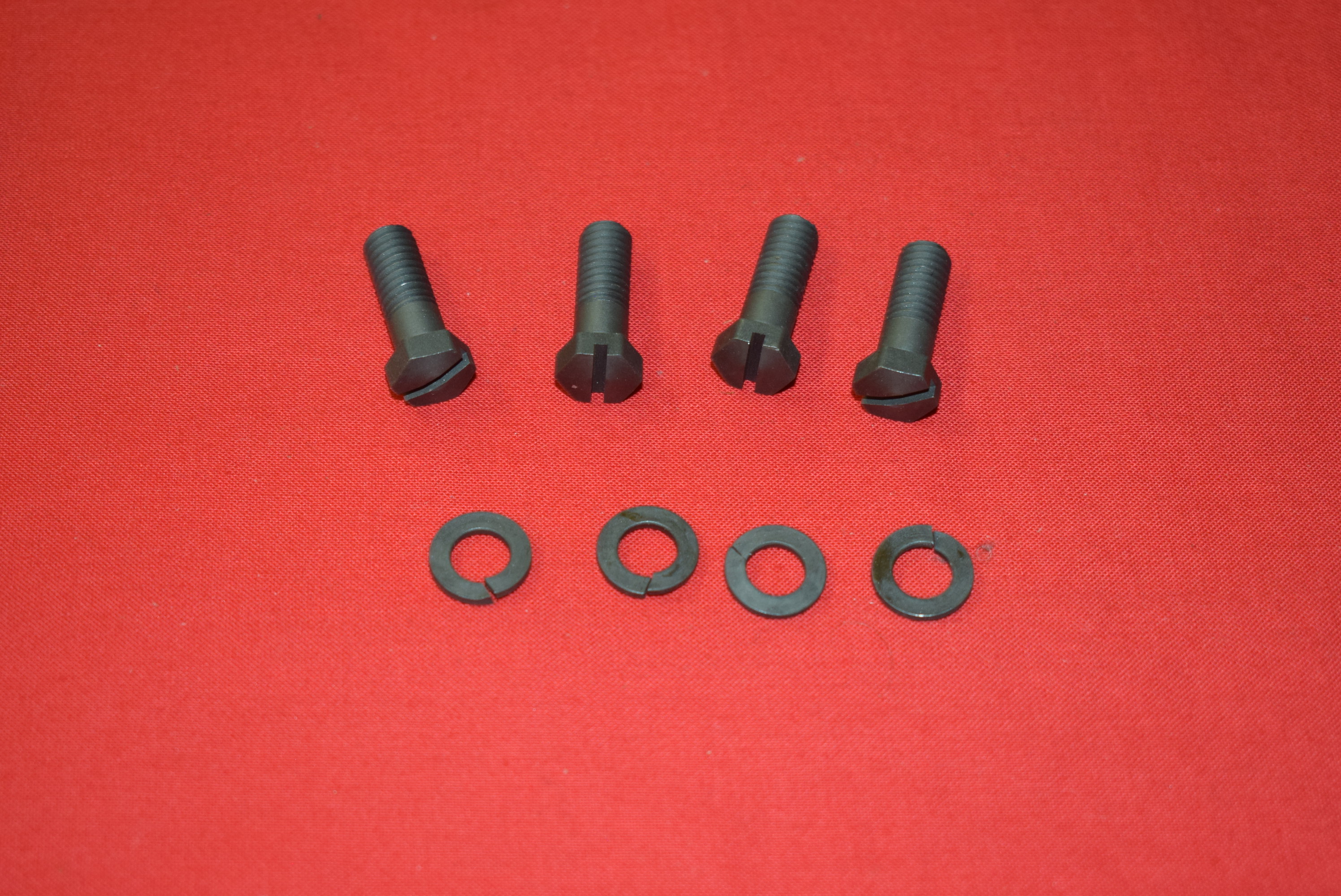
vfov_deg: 19.8
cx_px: 670
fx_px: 2572
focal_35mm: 69
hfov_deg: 29.2
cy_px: 448
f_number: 5.3
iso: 800
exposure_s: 1/60
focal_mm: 46
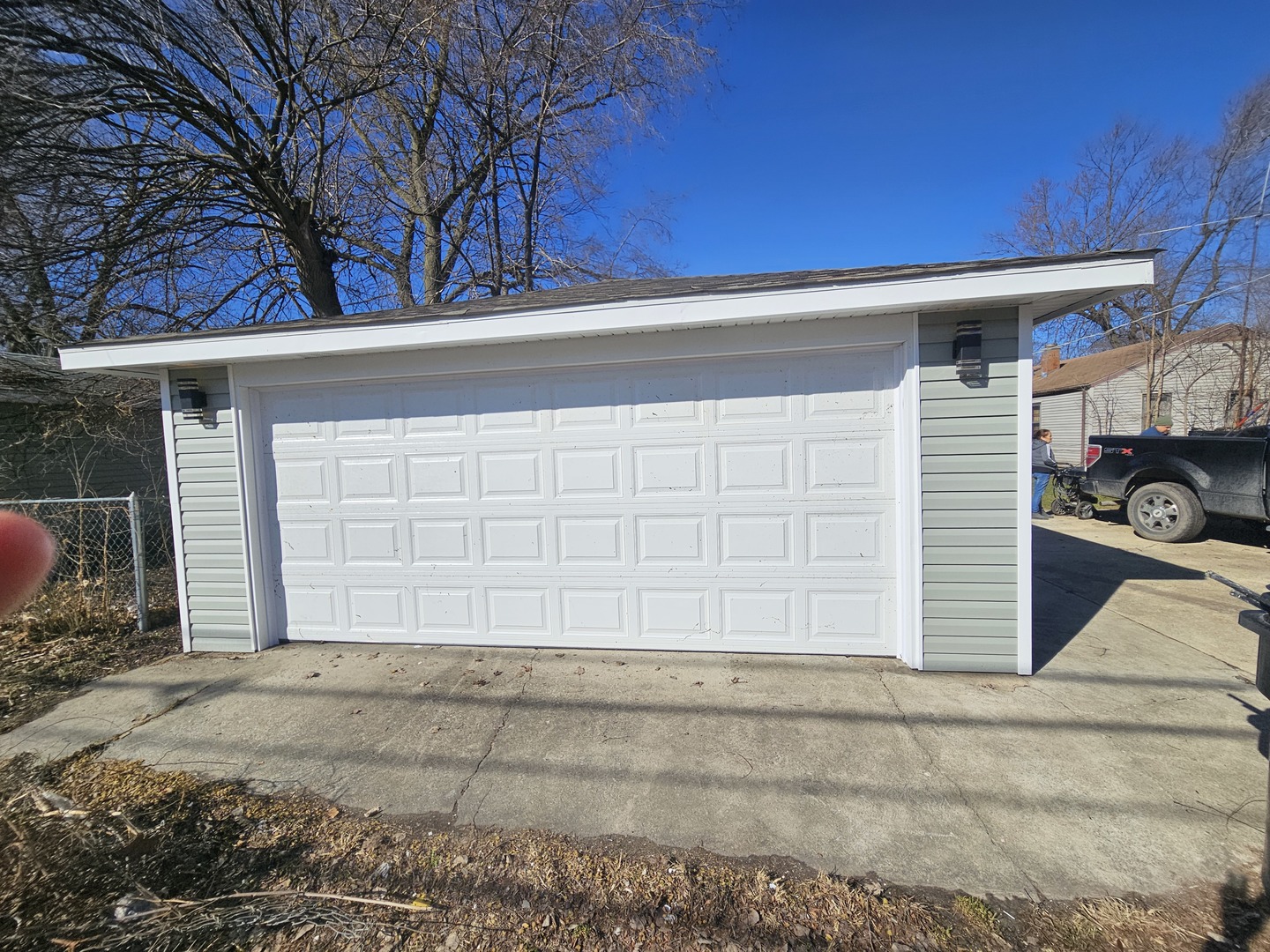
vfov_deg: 89.9
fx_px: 477
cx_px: 635
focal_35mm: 13
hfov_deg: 106.2
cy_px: 476
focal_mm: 2.2
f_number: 2.2
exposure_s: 1/4481
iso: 50
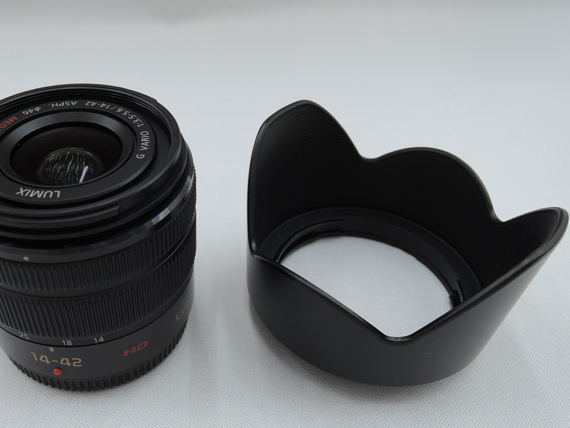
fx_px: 543
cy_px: 219
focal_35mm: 33
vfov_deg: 43.0
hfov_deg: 54.4
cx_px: 197
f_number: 2.8
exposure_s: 1/40
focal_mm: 5.1
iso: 80
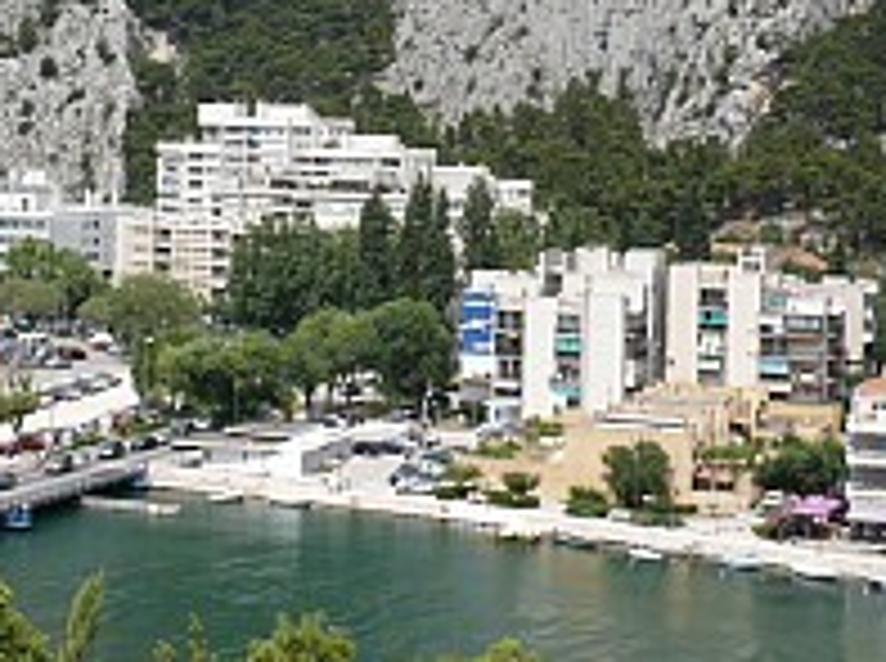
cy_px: -16
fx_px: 2453
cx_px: 252
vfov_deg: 15.1
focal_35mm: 96
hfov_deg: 20.4
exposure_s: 1/320
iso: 100
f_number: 8
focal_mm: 8.4
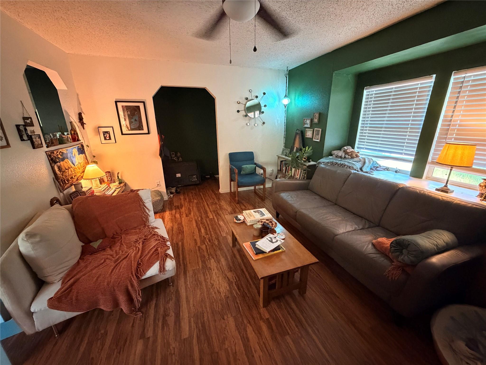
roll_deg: +1.3
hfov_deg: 102.1
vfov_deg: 85.7
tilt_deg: -17.4
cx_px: 243
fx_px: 197
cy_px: 182
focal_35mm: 14
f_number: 2.2
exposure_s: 1/40
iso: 1000
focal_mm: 2.22
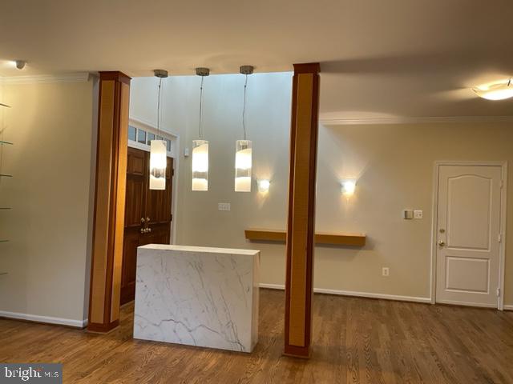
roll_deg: -1.5
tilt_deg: +1.2
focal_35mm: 26
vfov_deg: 53.1
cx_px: 256
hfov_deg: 67.3
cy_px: 192
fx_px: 385
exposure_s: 1/60
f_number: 1.6
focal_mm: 4.2
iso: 200
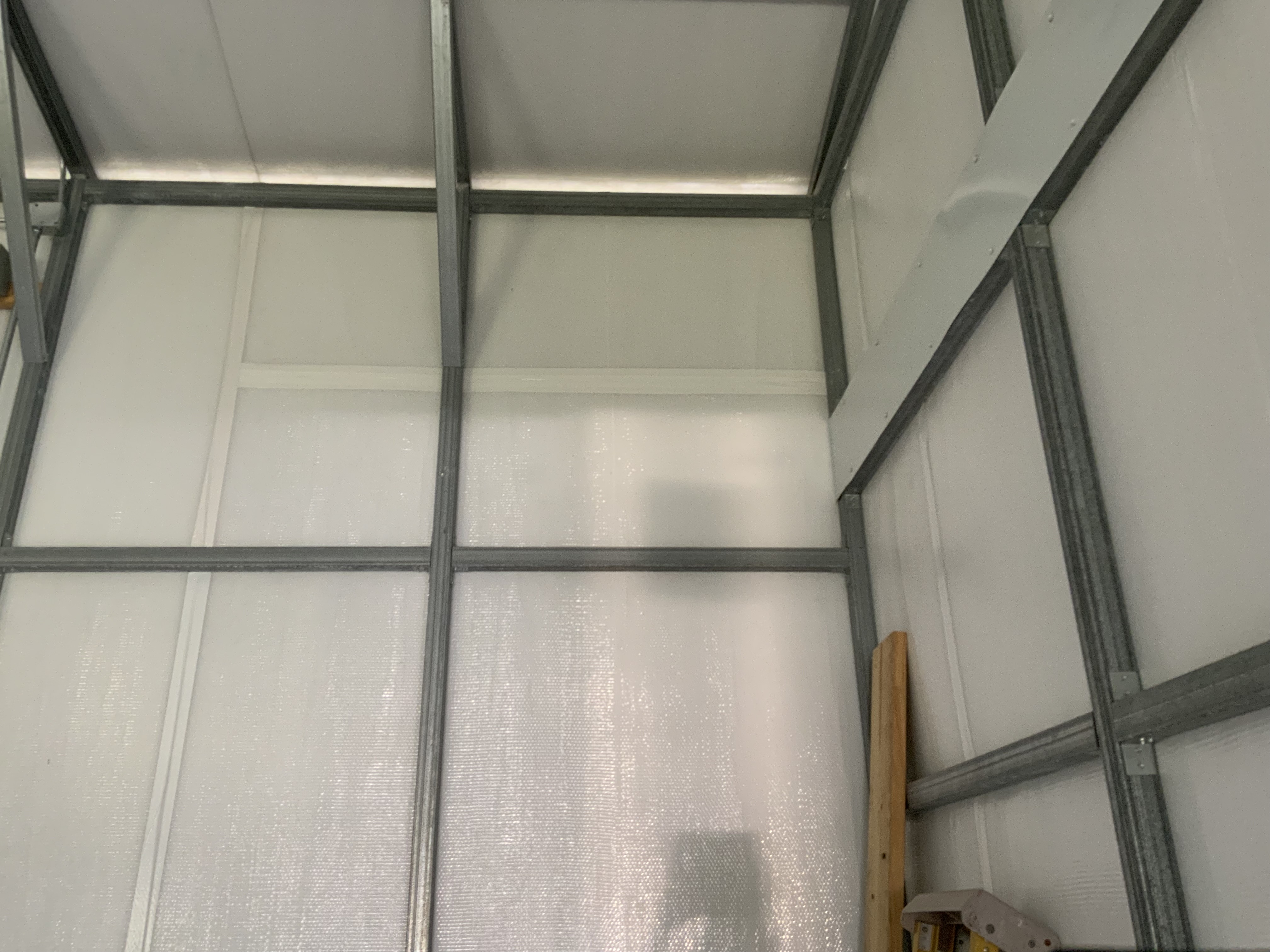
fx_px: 1064
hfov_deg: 61.7
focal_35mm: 29
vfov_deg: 48.2
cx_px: 635
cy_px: 476
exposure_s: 1/60
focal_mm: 3
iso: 125
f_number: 1.8
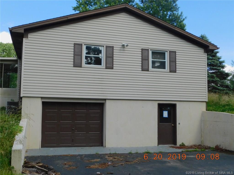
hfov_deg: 46.8
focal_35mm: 40
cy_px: 88
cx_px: 117
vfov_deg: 36.0
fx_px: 270
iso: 125
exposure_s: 1/800
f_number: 3.6
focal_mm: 7.1
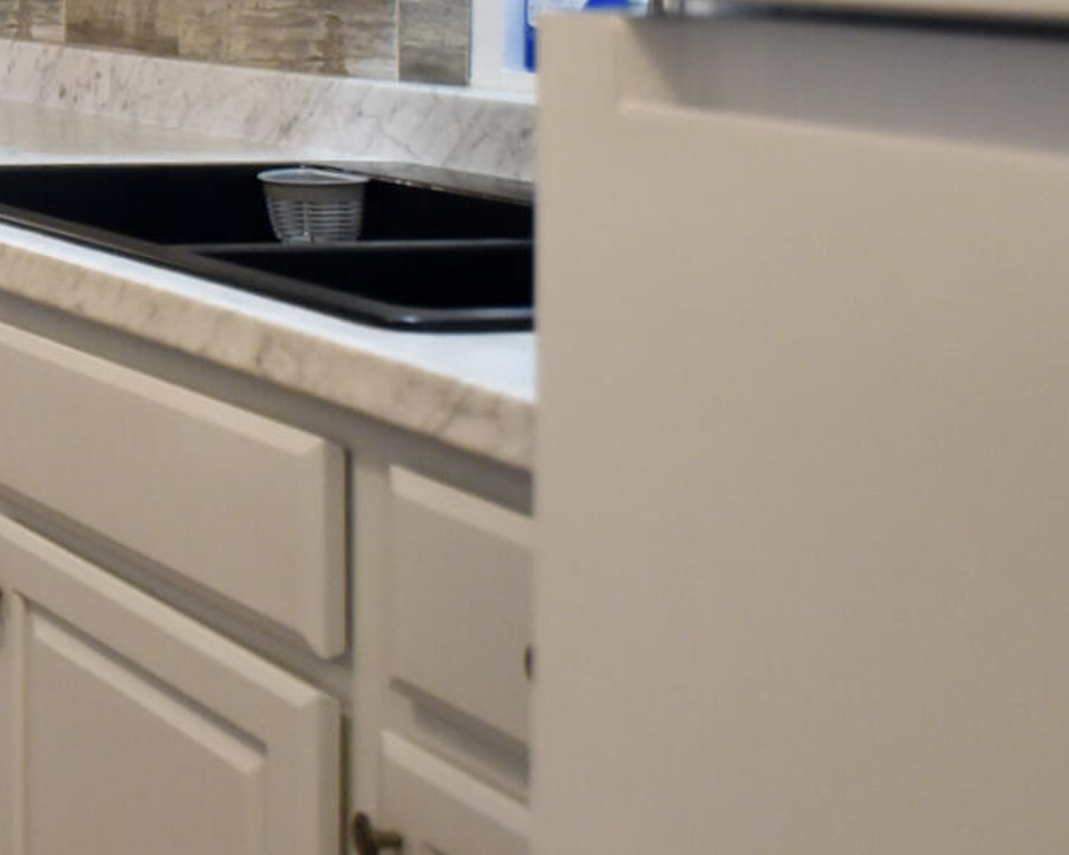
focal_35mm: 72
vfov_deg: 20.2
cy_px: -102
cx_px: -1093
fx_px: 2278
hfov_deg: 17.9
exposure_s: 1/60
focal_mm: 17
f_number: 2.8
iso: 1400
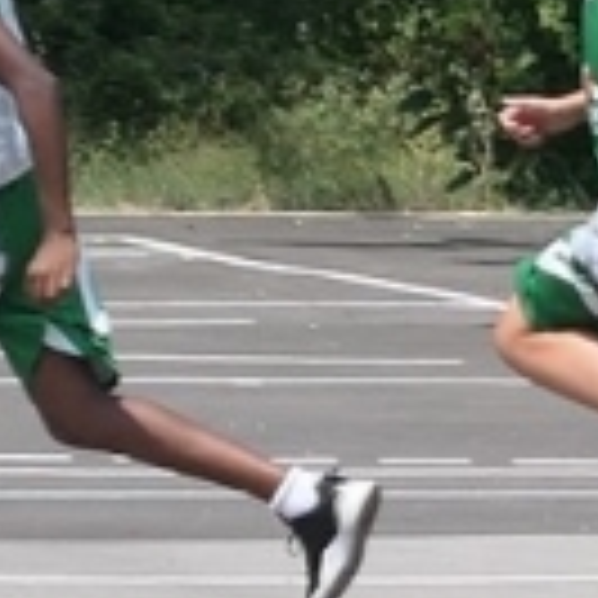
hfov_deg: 2.1
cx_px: 1304
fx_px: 16163
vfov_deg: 2.1
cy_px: 36
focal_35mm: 827
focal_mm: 26.4
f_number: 2.8
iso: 125
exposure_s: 1/1600
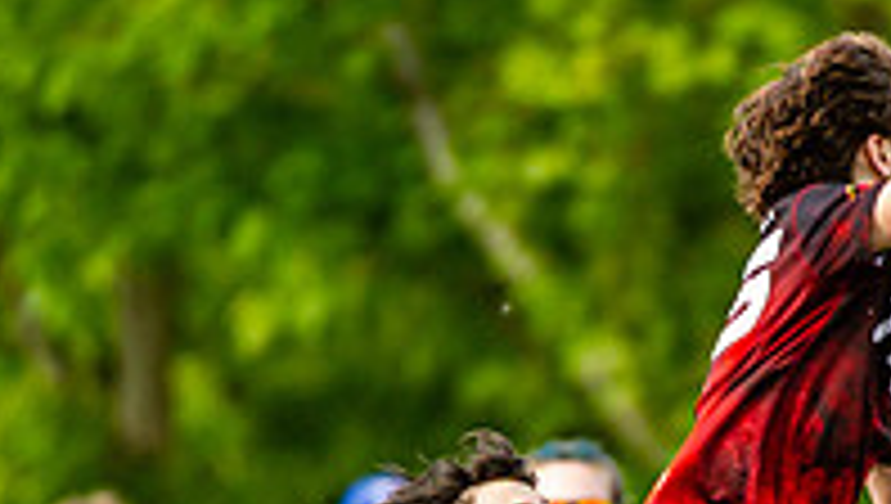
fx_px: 38822
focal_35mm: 1641
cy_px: 748
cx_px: 877
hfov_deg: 1.3
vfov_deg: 0.7
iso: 400
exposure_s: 1/1000
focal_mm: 400
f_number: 4
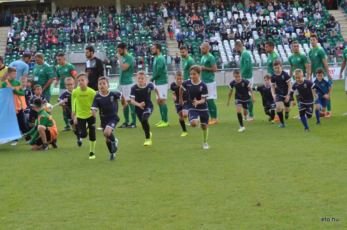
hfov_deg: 19.5
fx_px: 1010
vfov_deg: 13.0
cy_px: 115
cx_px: 174
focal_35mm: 105
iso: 2000
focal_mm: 70
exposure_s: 1/640
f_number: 6.3
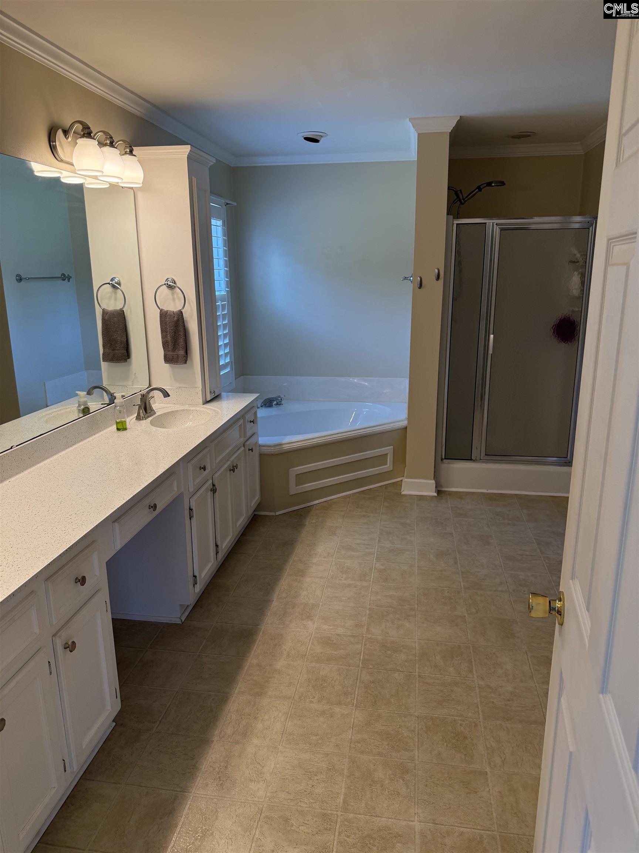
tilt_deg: -13.7
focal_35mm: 24
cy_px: 426
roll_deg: -0.4
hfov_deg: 56.8
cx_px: 320
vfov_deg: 71.6
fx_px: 591
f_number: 1.78
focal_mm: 6.76
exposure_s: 1/120
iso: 125
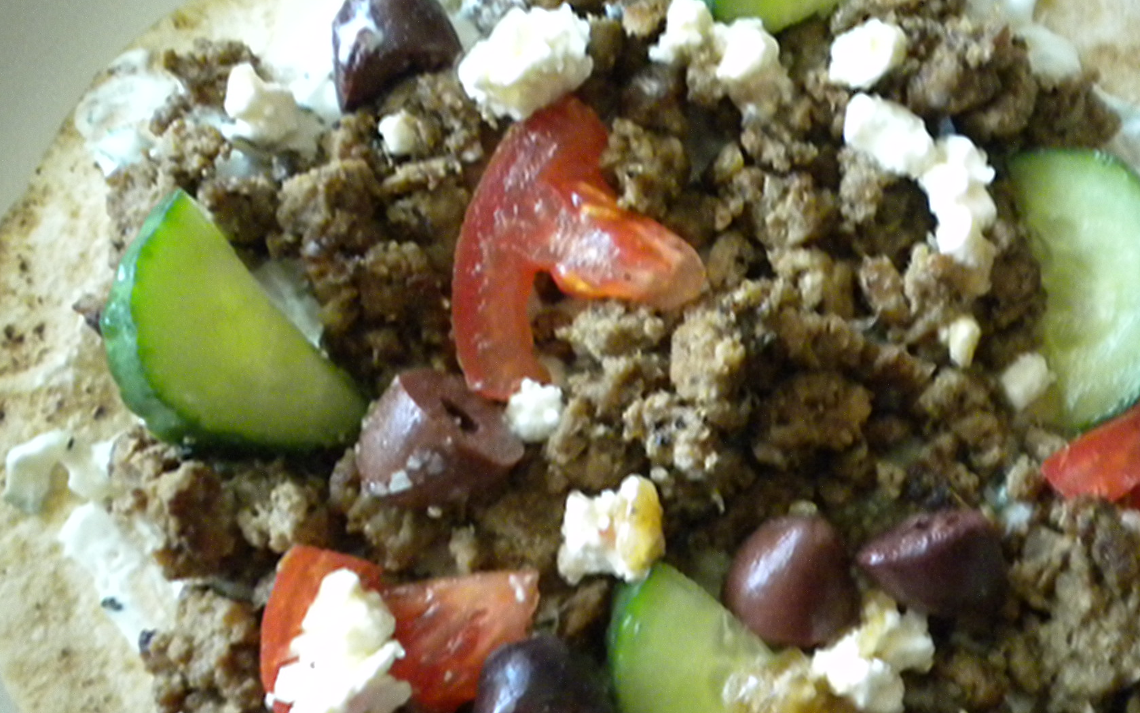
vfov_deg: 24.4
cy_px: 443
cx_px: 679
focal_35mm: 53
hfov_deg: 38.0
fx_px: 1647
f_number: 3.5
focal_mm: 7.4
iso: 711
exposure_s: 1/8.8
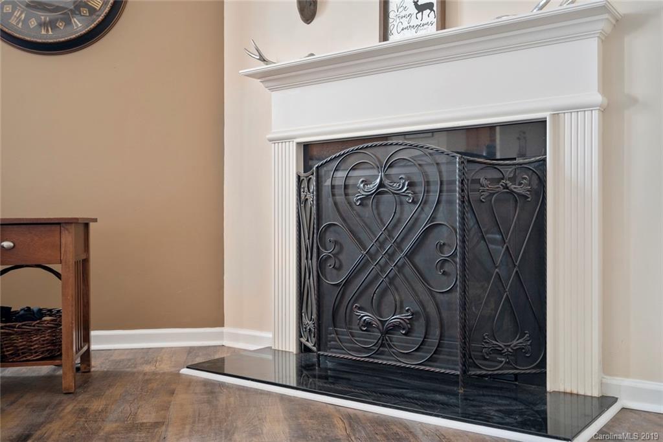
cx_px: 332
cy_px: 221
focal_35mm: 35
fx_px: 645
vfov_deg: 37.9
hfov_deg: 54.4
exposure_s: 1/10
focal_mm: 35
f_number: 4
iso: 320
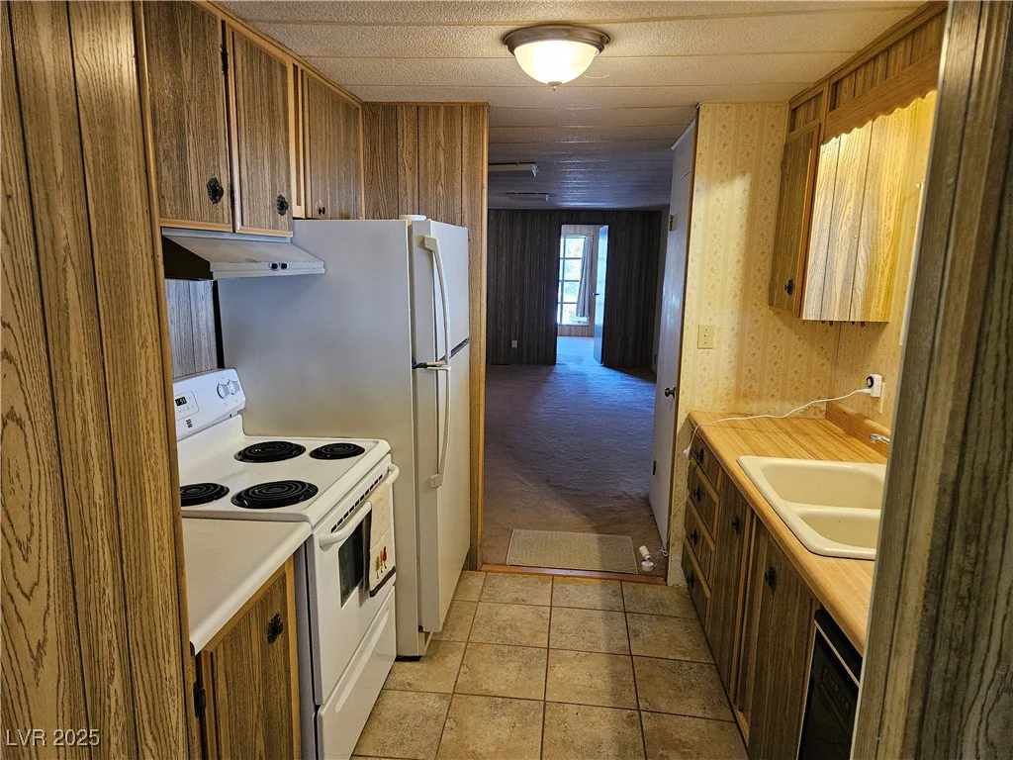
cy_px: 380
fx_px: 673
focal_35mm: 23
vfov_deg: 58.9
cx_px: 506
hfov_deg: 73.9
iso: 800
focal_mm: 5.4
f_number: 1.8
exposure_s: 1/120
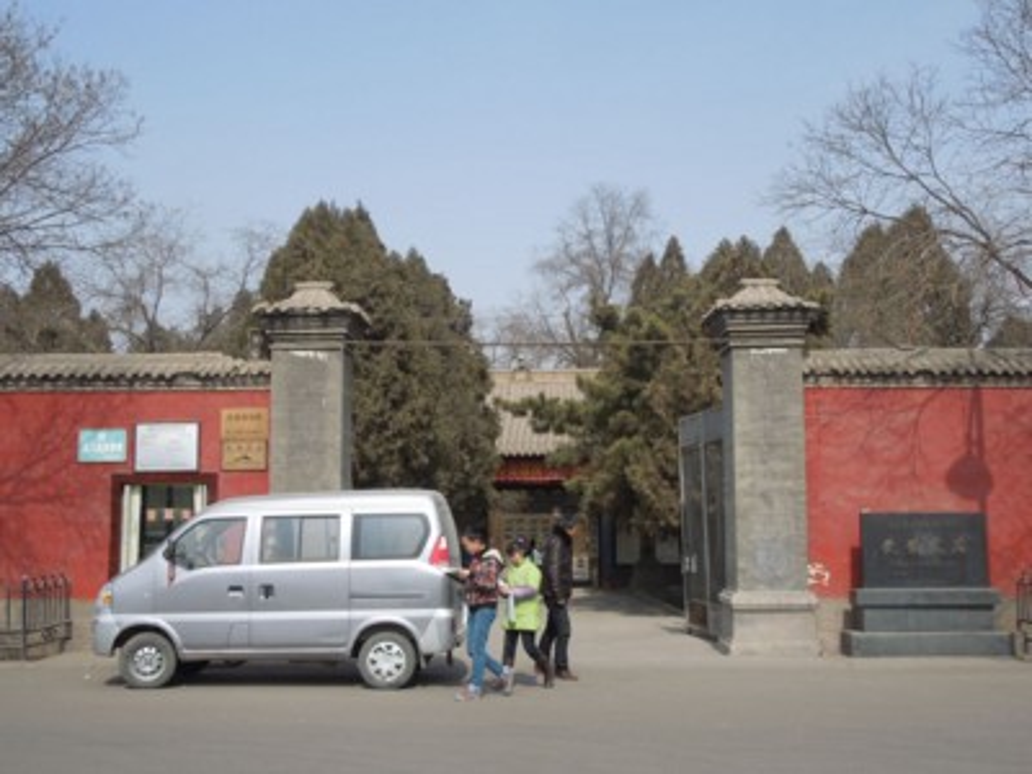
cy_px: 387
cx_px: 516
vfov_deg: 36.8
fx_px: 1163
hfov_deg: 47.9
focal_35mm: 39
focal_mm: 7
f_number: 3.8
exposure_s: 1/800
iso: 100
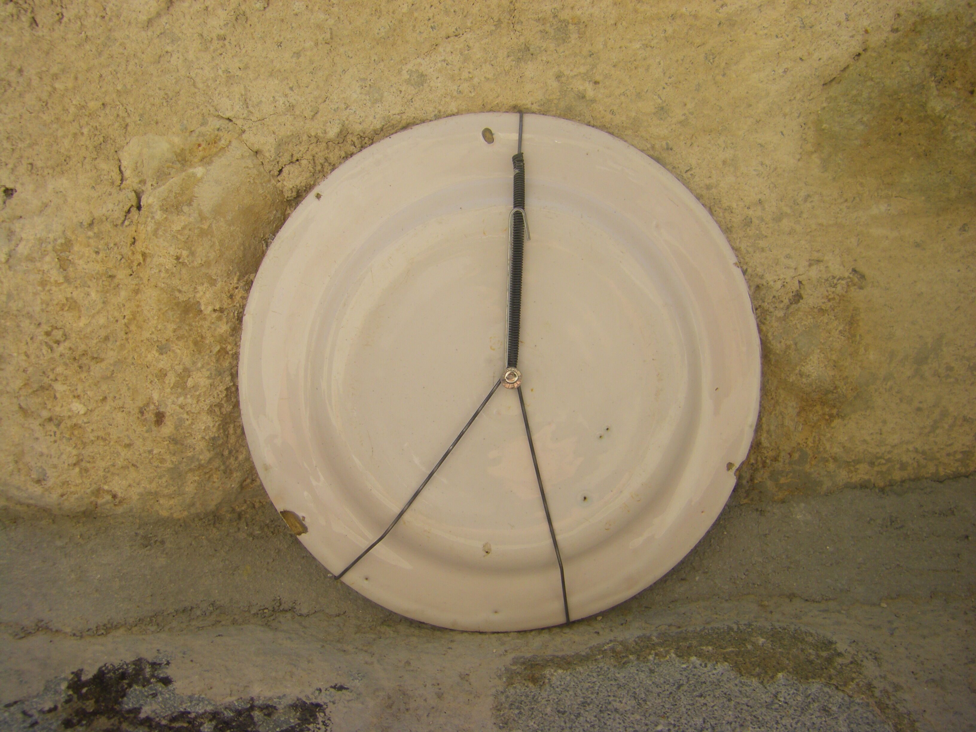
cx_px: 488
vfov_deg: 37.7
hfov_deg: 49.0
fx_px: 1071
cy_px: 366
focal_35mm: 38
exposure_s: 1/160
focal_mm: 6.3
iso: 64
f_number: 7
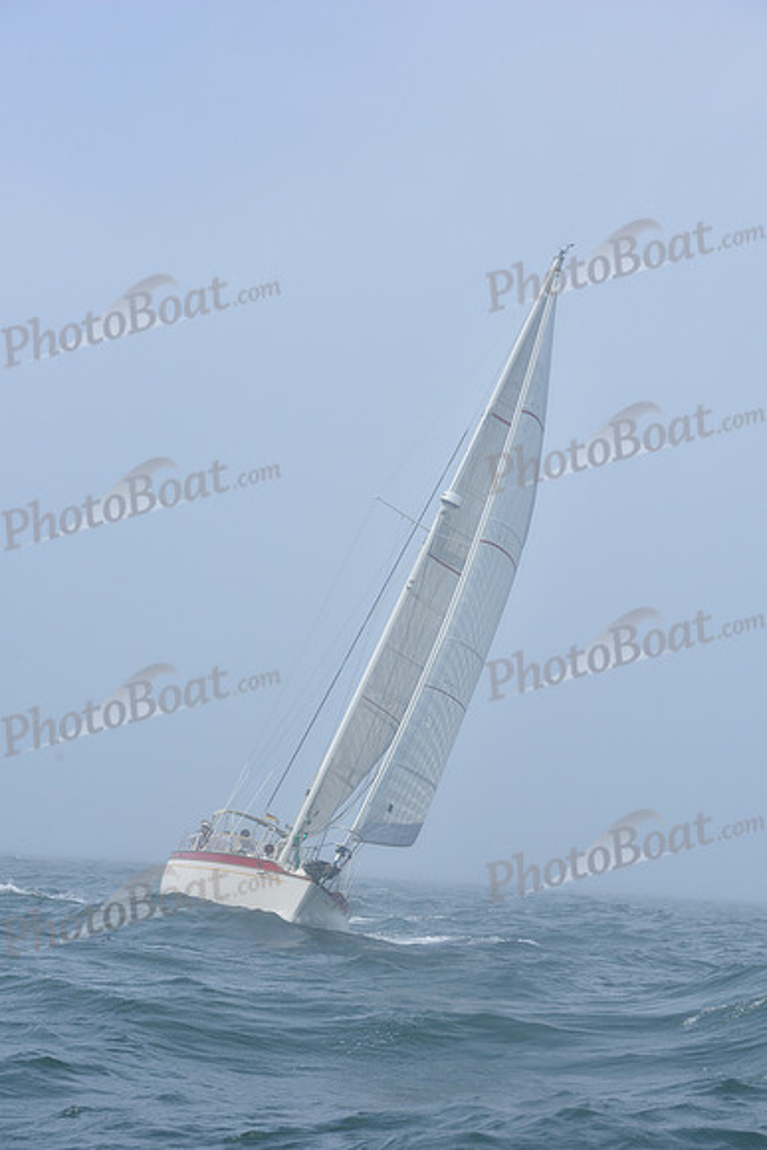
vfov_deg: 28.8
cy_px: 575
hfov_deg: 19.5
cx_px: 384
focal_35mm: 70
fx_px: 2236
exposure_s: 1/800
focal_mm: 70
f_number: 9
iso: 320
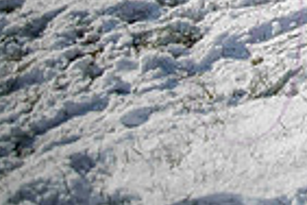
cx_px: 623
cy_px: -215
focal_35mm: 99
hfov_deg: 15.9
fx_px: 844
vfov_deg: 12.1
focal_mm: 24
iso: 800
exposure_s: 1/2500
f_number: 4.5
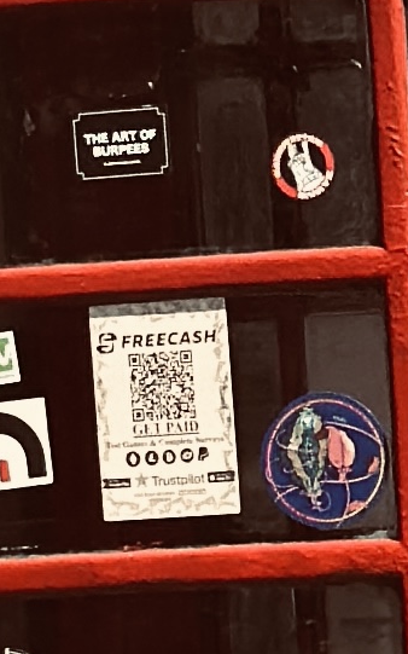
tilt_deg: -1.2
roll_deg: +2.3
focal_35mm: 379
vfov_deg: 5.5
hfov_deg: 3.4
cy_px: 588
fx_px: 6745
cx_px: 867
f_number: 1.78
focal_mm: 6.86
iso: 80
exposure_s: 1/2976
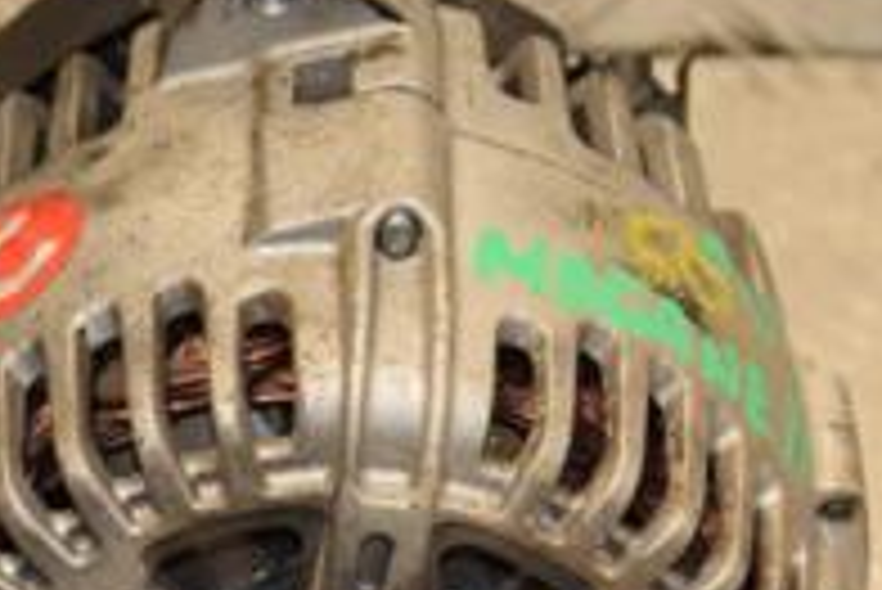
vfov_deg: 5.2
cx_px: 162
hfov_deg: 7.7
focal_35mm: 266
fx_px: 6522
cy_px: 473
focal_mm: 58
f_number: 5
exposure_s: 1/200
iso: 800
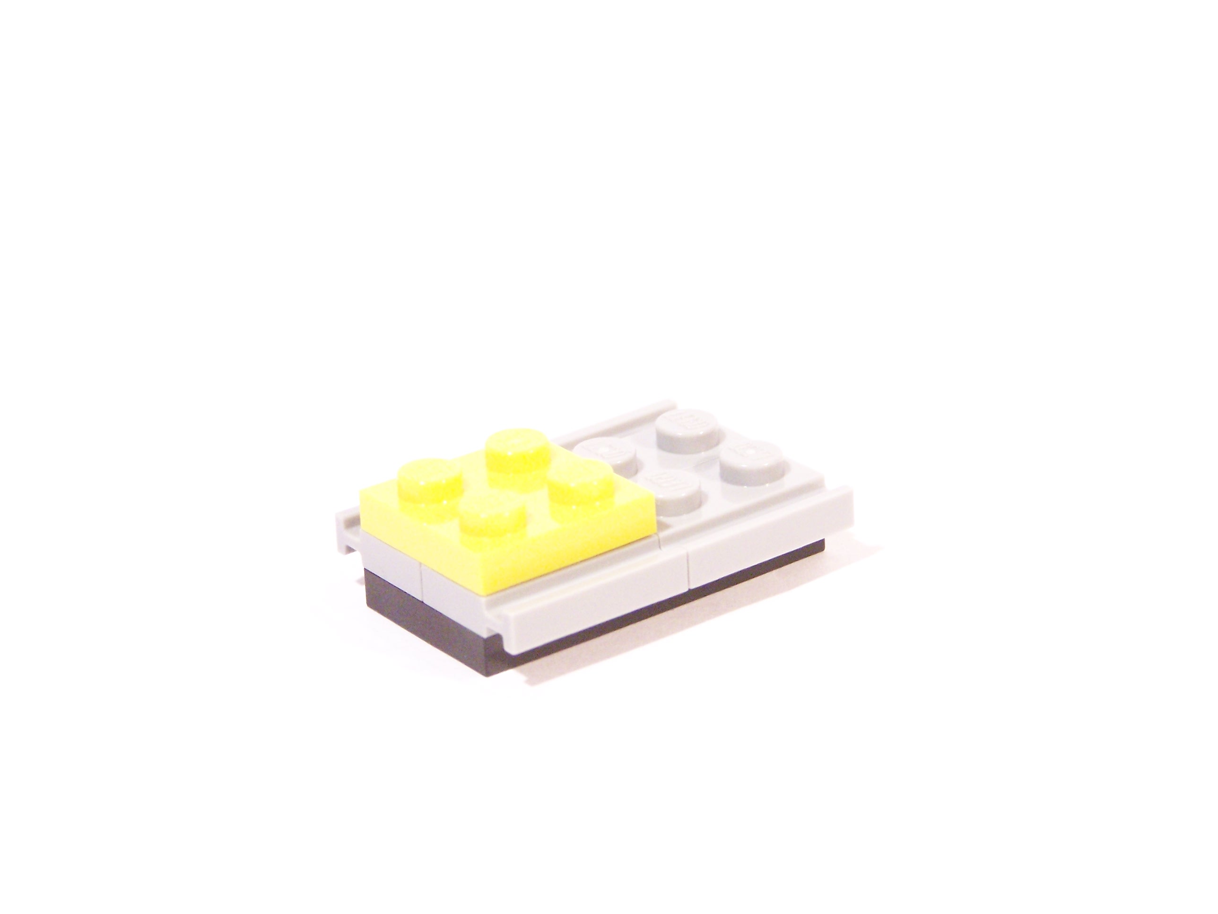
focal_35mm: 105
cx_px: 609
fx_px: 3695
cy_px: 457
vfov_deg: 14.1
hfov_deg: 18.7
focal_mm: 17.5
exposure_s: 1/20
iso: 400
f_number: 3.6
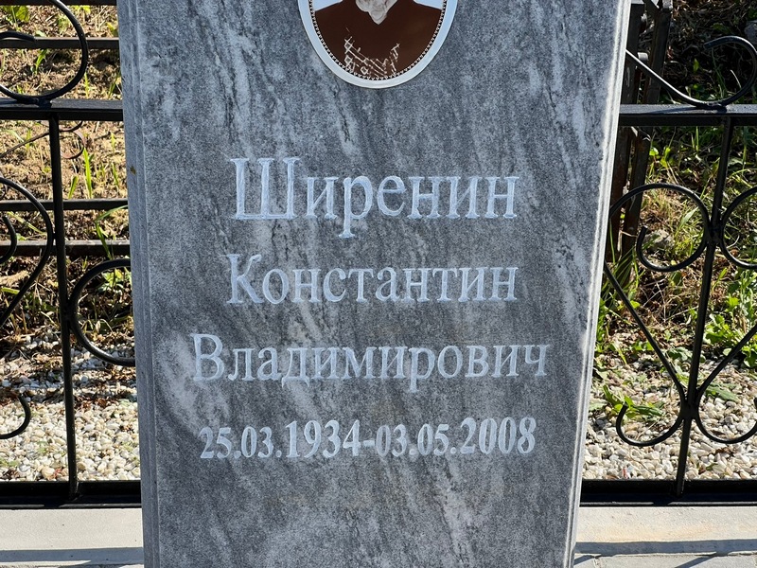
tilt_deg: -28.7
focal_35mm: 77
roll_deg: -0.9
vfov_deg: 19.1
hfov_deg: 25.3
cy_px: 284
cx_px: 378
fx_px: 1684
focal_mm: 9
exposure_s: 1/368
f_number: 2.8
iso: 32
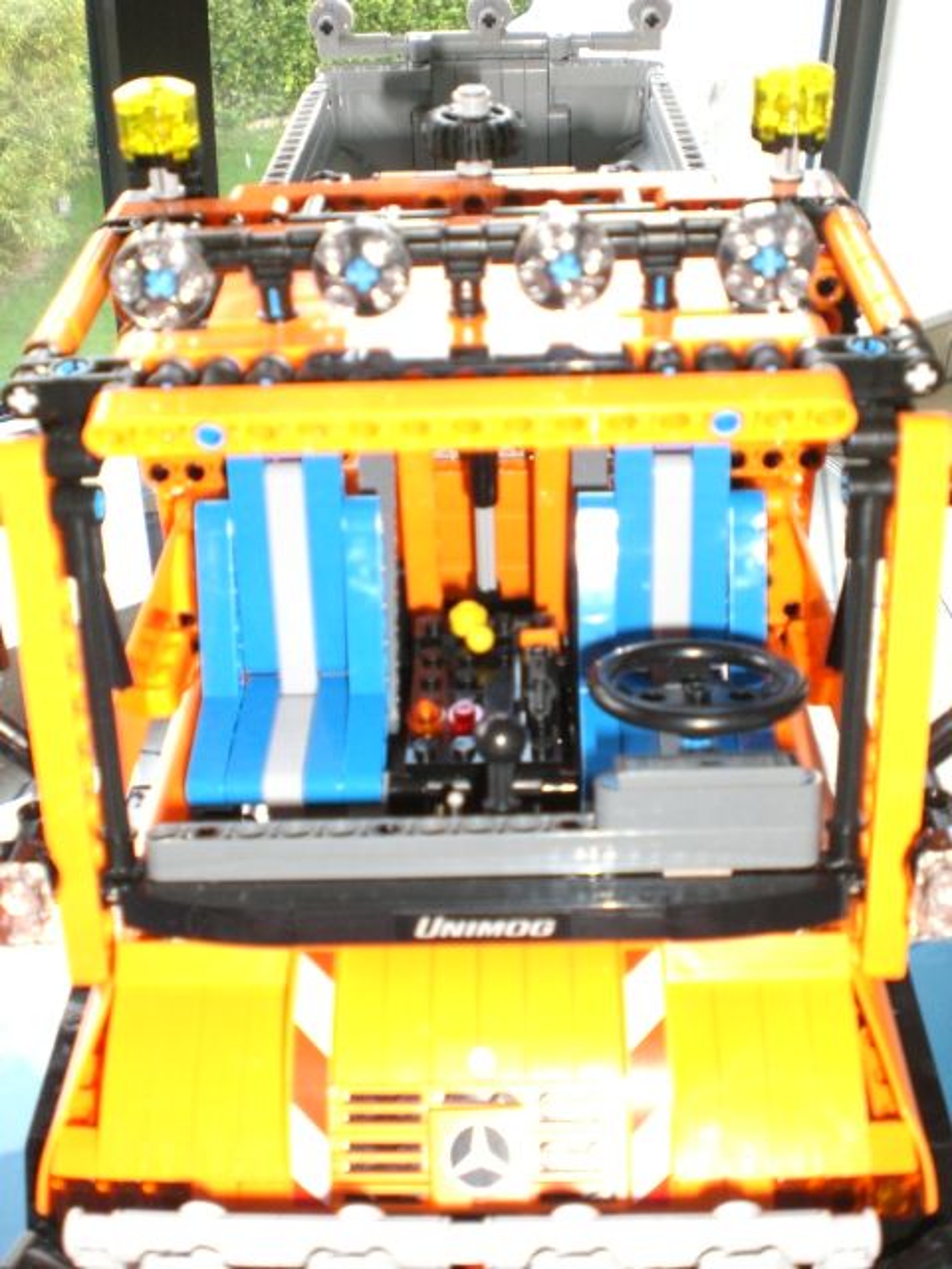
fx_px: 1393
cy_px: 634
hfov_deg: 37.7
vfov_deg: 49.0
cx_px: 476
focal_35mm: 38
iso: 200
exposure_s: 1/60
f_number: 3.1
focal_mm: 6.3
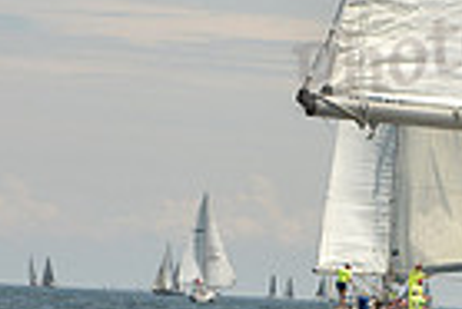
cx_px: 934
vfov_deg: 4.7
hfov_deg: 6.8
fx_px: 3751
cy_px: 151
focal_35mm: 292
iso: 320
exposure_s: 1/1600
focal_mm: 70
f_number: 8
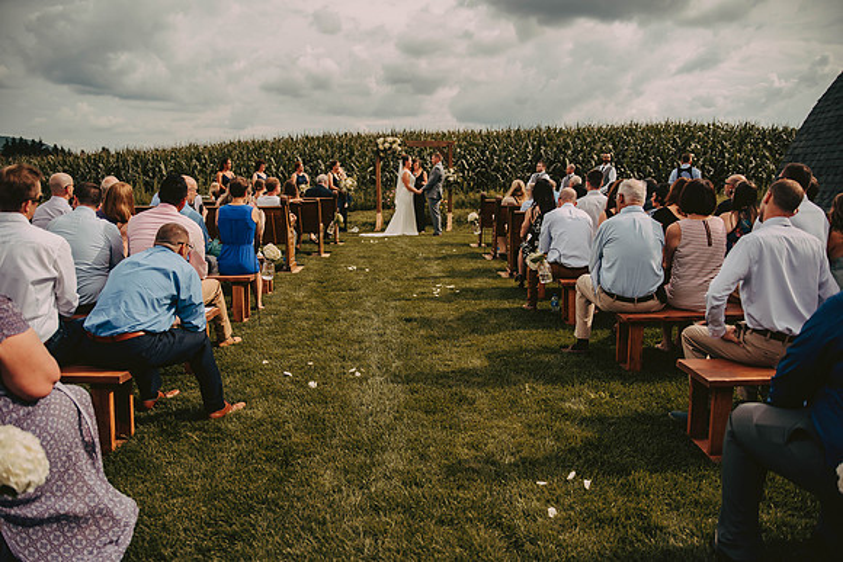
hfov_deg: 65.5
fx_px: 656
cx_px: 422
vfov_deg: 46.4
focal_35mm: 28
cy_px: 281
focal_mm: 28
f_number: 2.8
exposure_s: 1/2500
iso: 250
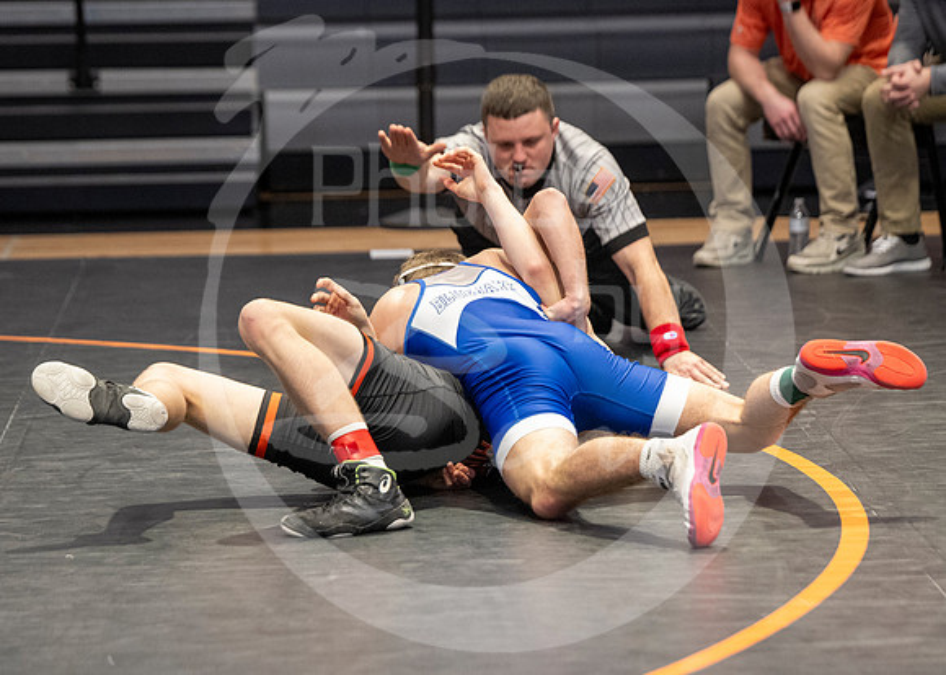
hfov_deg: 11.5
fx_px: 4702
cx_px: 472
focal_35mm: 175
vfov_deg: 8.2
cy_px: 504
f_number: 2.8
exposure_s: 1/1000
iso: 3200
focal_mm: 105
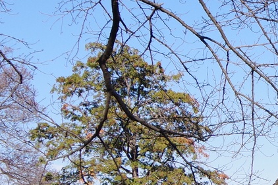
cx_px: 437
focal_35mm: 147
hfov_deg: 13.1
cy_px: 134
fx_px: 1135
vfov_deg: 9.3
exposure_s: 1/400
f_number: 8
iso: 200
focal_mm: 21
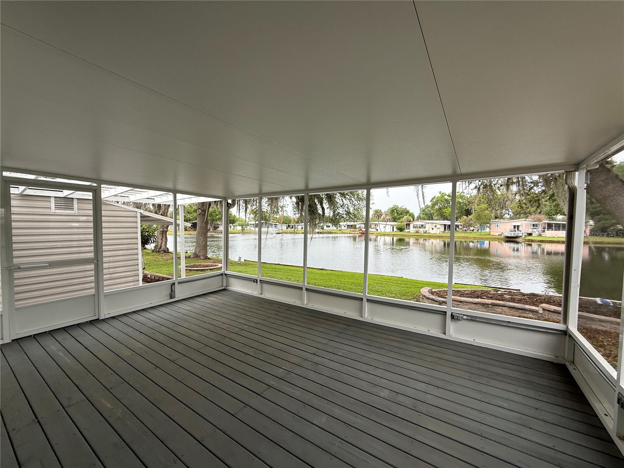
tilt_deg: -1.2
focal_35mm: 14
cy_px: 234
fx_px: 252
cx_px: 312
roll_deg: -0.1
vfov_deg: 85.7
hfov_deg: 102.1
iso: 50
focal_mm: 2.22
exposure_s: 1/372
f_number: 2.2
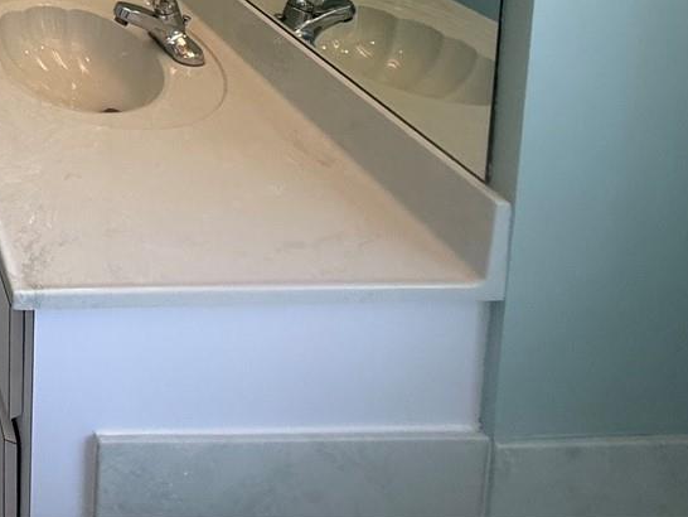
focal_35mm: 41
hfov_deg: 35.0
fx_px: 815
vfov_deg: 26.6
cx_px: -160
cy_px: -233
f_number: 2.2
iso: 100
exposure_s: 1/120
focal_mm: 2.22
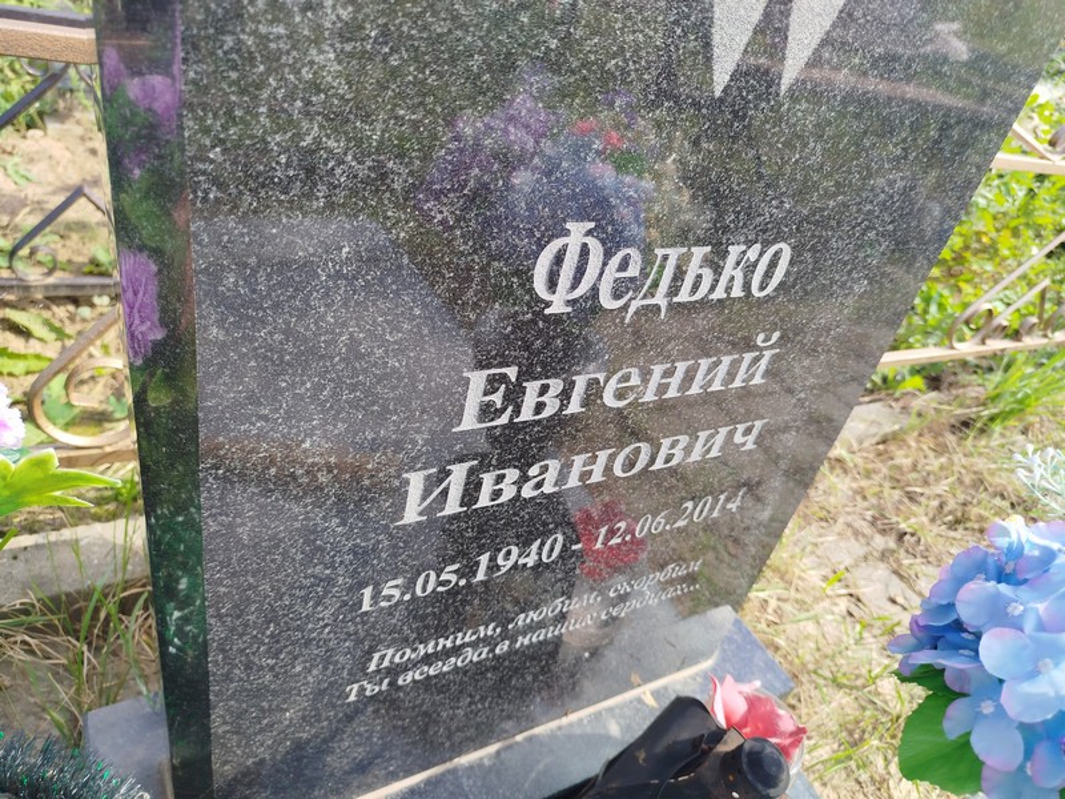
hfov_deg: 71.6
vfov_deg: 56.8
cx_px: 532
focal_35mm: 24
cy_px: 400
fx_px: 738
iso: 50
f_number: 1.7
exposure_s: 1/250
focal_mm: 5.31
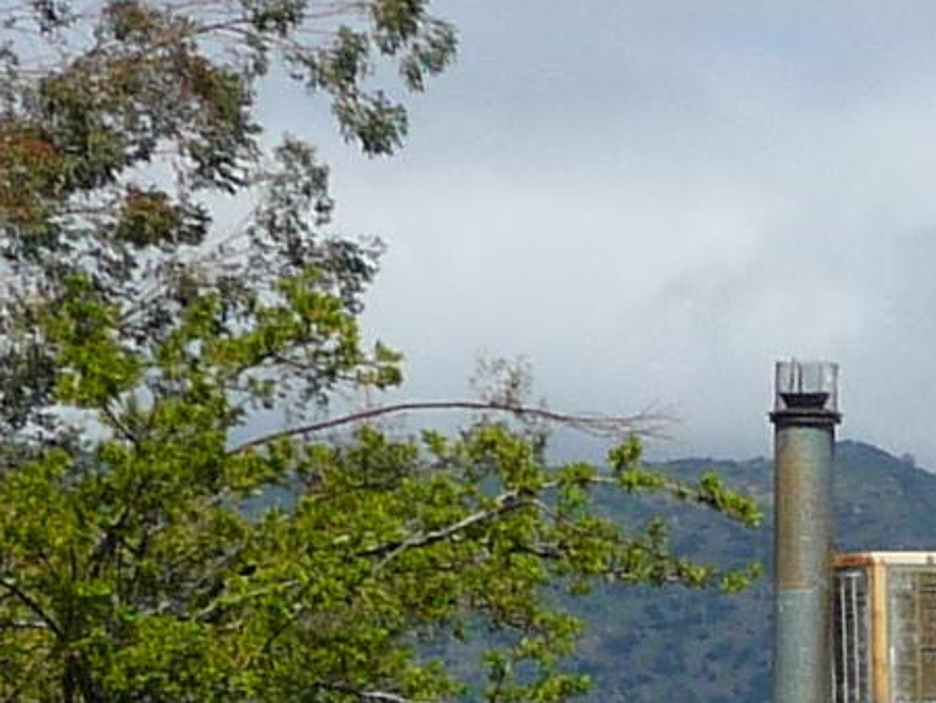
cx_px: 1379
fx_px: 4924
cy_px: 1277
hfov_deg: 10.5
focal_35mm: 182
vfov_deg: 7.9
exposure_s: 1/320
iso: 100
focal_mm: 4.7
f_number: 8
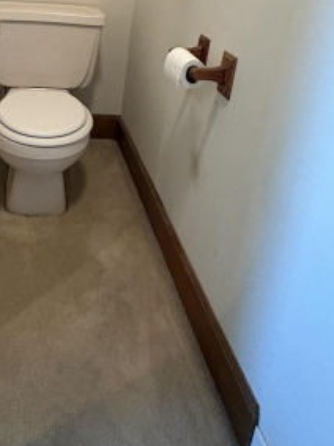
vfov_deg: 48.5
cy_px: 31
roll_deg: -4.7
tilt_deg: -14.0
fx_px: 425
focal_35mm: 33
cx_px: 65
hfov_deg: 41.0
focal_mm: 2.22
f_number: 2.2
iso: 800
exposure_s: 1/40
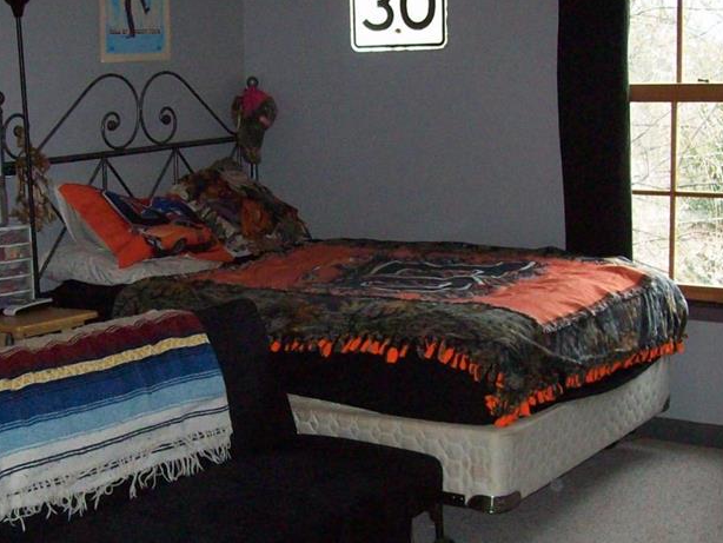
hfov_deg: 31.9
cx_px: 237
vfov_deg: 24.4
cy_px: 336
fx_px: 1254
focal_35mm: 60
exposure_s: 1/64
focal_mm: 6
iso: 200
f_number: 2.7
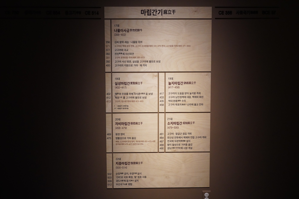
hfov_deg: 44.5
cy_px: 100
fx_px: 365
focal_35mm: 44
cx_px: 150
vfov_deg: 30.5
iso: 6400
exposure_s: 1/100
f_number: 10
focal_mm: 44
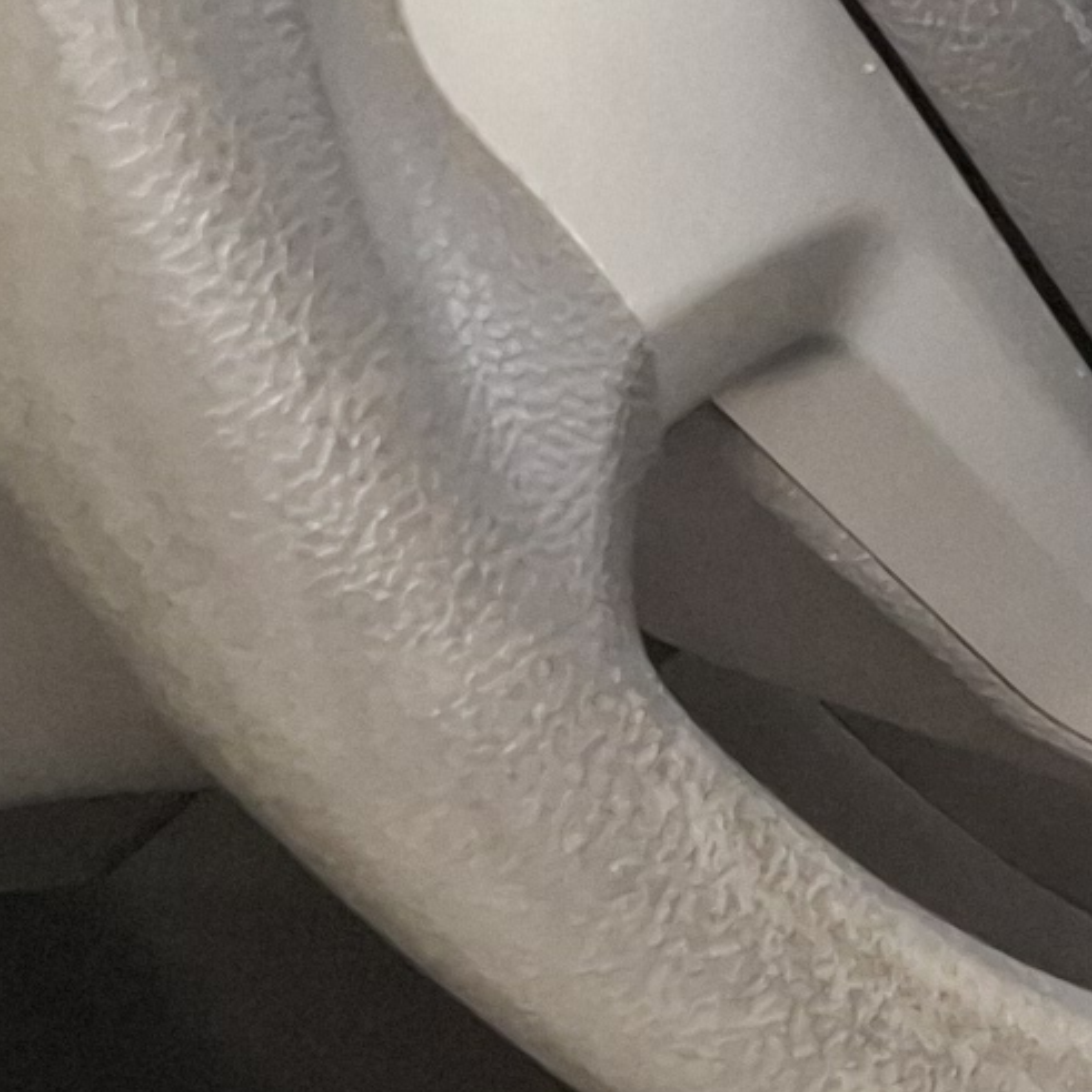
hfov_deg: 9.5
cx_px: 2304
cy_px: 932
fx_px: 6032
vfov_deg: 10.3
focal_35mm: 169
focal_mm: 5.54
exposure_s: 1/20
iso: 800
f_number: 1.8
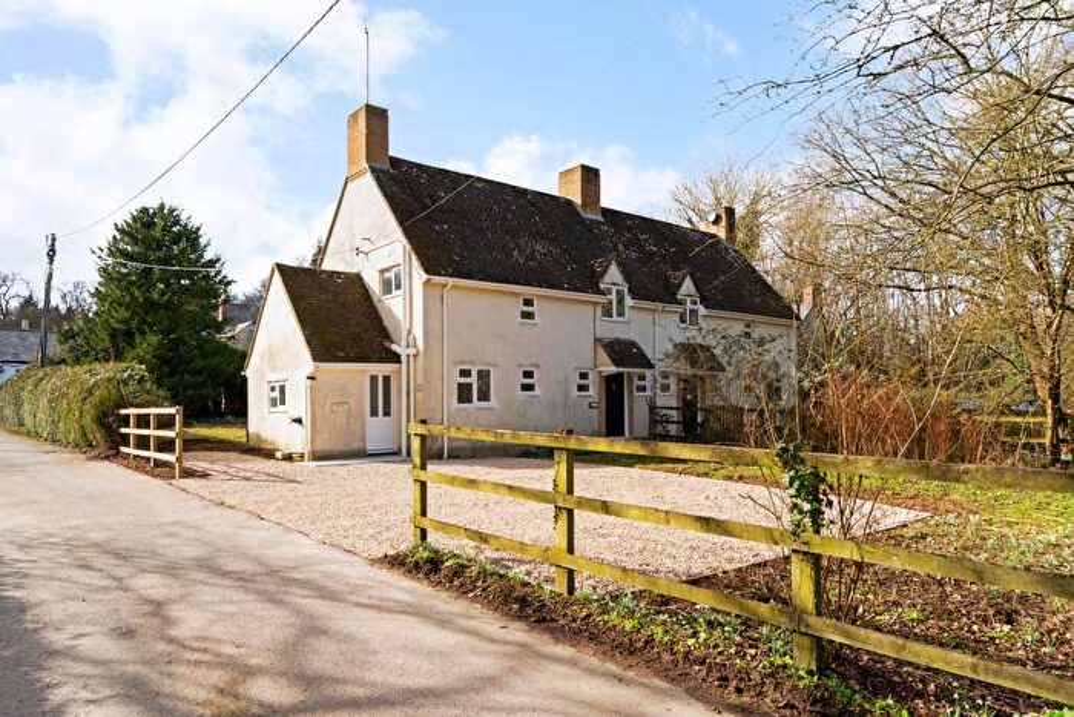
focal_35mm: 21
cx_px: 537
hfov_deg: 81.2
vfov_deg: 59.5
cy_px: 358
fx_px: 627
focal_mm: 21
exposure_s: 1/250
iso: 400
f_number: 8
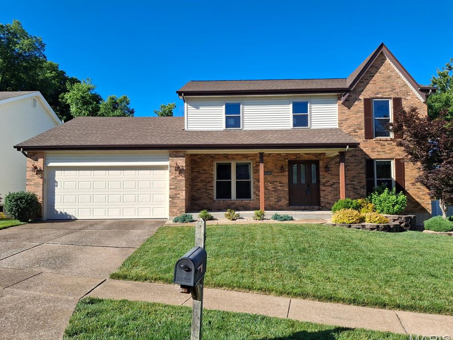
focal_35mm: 26
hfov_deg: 67.3
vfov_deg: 53.1
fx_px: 340
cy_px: 173
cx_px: 220
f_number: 1.8
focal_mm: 4.69
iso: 32
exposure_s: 1/1587
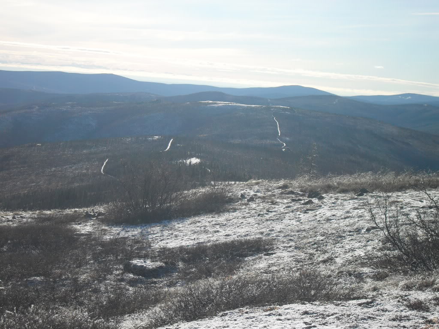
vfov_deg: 21.0
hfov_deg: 27.8
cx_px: 220
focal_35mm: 70
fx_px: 888
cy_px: 164
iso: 100
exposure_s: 1/180
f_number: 13.2
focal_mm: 12.3
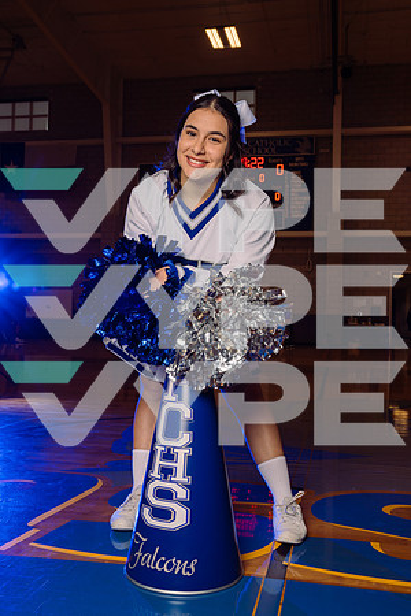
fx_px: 634
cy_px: 308
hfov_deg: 35.9
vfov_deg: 51.9
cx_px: 206
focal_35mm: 37
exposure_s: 1/200
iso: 250
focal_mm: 37
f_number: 9
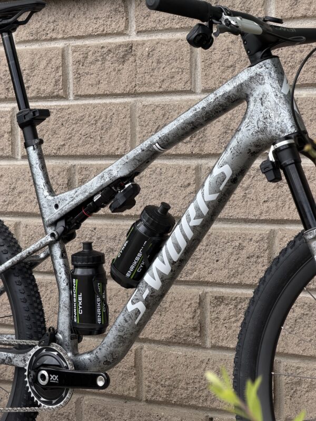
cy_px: 210
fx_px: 1217
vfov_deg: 19.6
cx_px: 158
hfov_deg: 14.8
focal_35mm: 100
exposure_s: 1/502
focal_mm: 16.89
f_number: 2.8
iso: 50
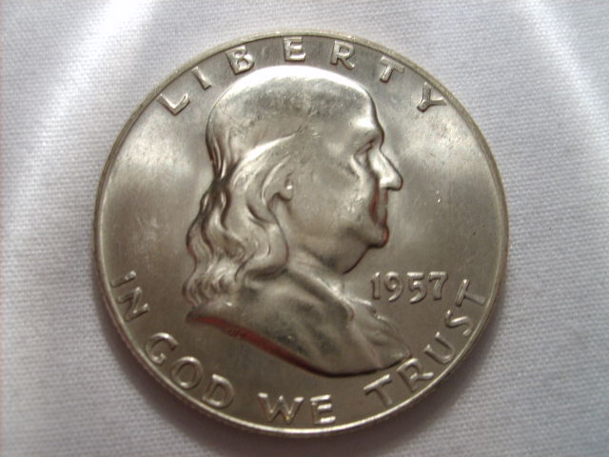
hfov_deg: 52.6
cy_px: 228
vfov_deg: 40.7
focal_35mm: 35
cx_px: 304
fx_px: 616
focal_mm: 5.8
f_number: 2.8
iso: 56
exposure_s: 1/30
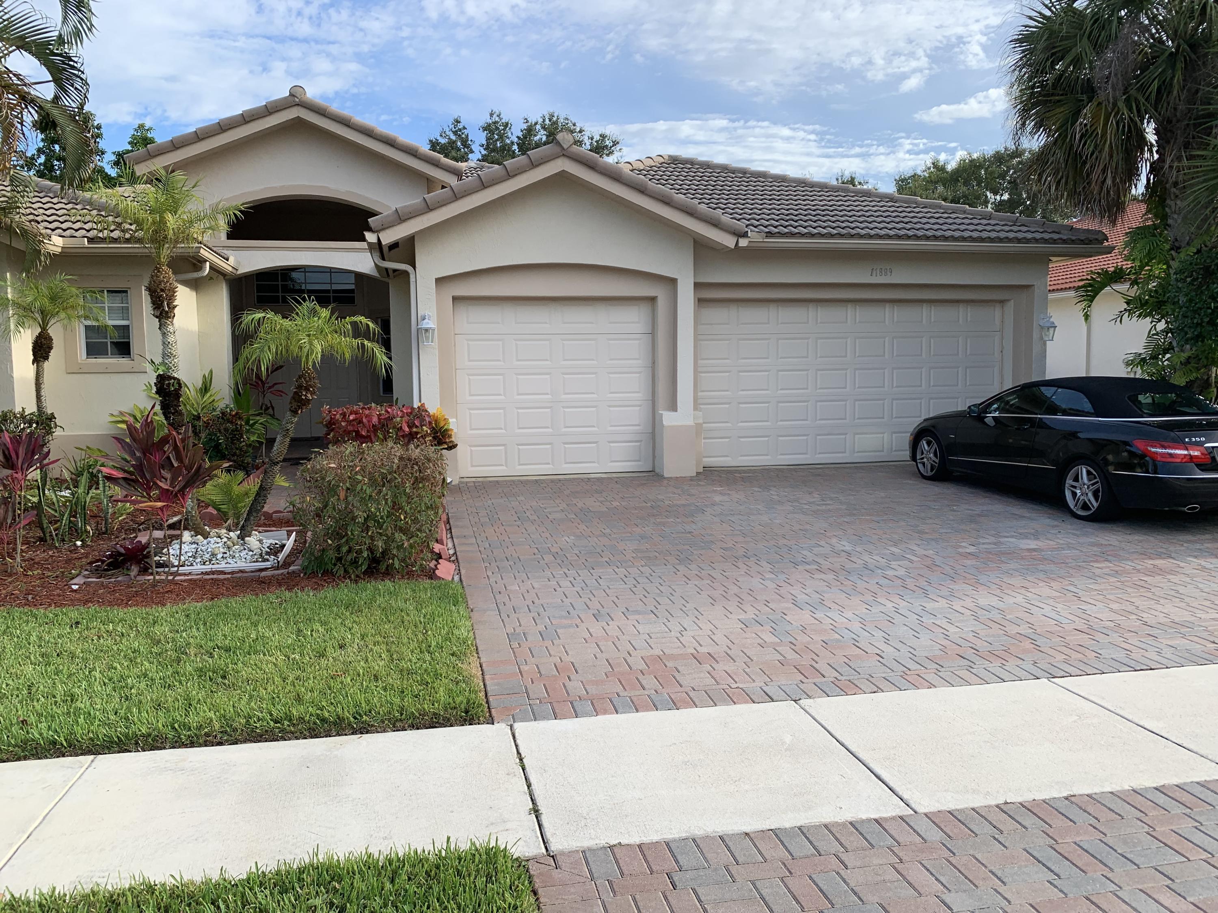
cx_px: 609
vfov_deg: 53.1
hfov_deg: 67.3
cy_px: 456
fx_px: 915
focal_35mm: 26
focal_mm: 4.25
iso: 25
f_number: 1.8
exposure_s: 1/871
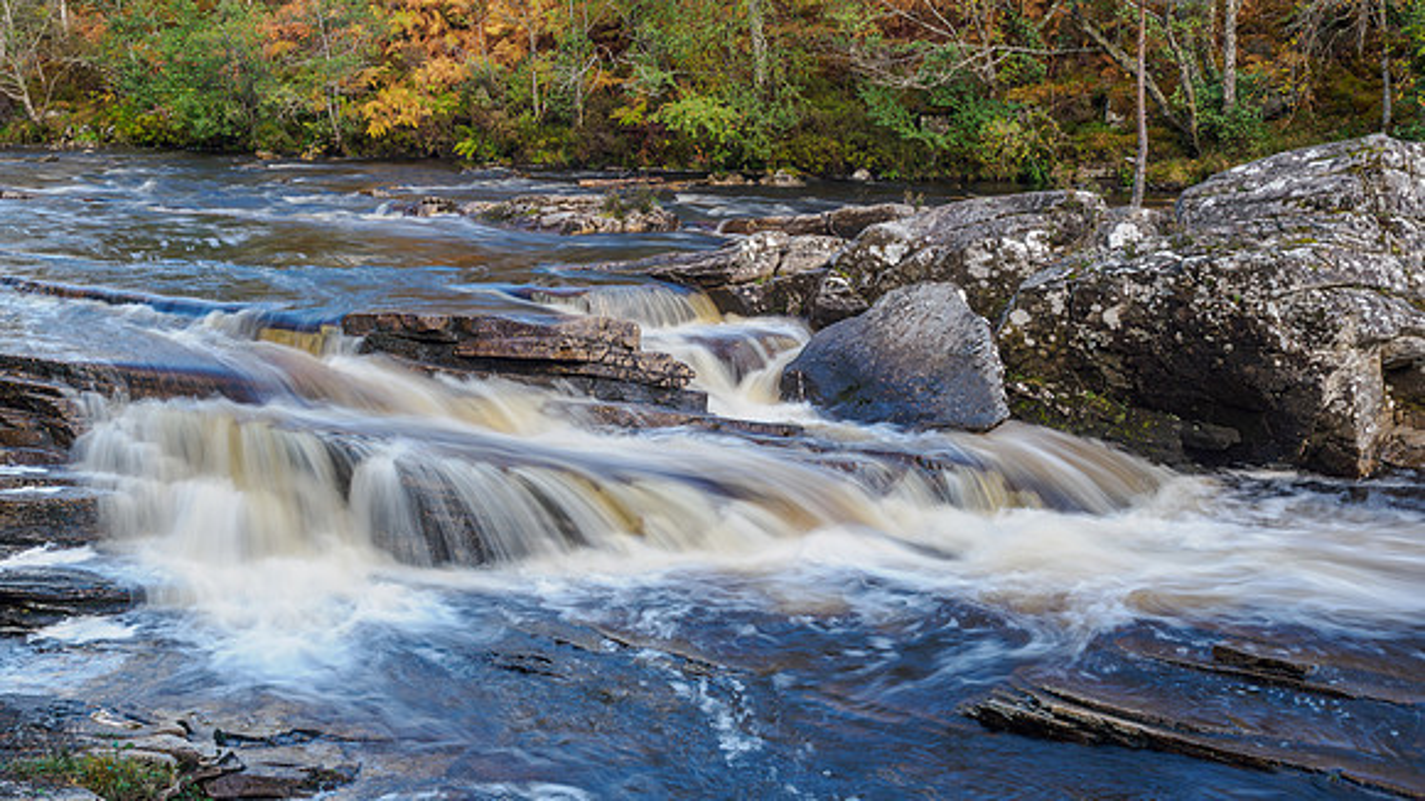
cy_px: 318
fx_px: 1482
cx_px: 712
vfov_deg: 30.2
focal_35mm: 39
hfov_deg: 51.4
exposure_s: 1/2.5
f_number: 7.1
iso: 200
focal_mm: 18
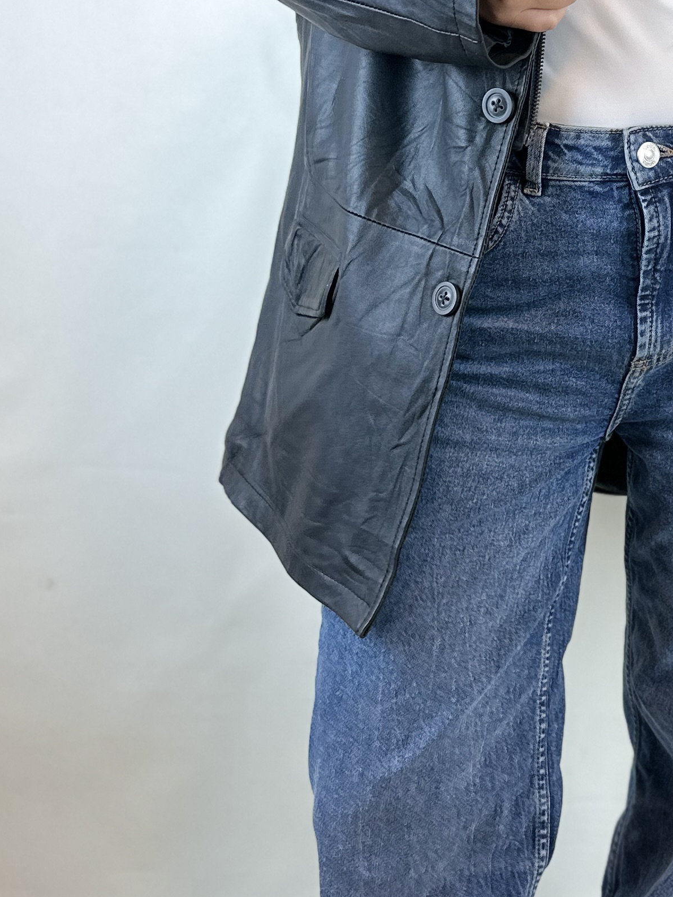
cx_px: 681
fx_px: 1581
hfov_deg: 23.0
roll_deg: -1.0
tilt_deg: -13.6
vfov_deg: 31.6
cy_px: 369
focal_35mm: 61
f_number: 1.78
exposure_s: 1/143
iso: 64
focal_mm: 6.86
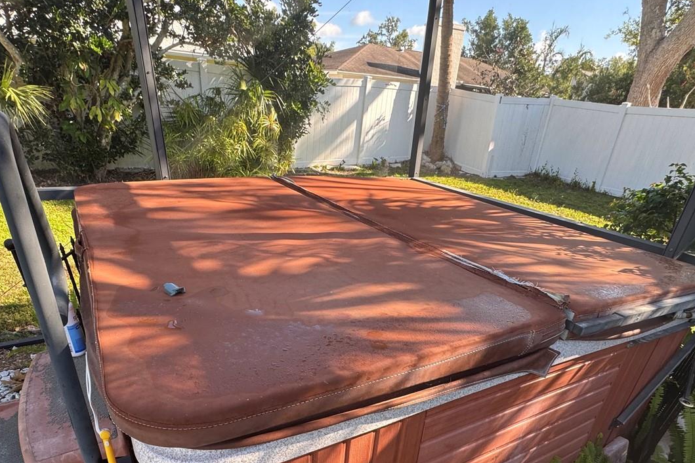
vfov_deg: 54.7
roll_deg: -5.1
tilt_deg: -30.2
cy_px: 344
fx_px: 425
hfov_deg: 78.6
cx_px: 350
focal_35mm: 22
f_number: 2.2
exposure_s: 1/112
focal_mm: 2.22
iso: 40
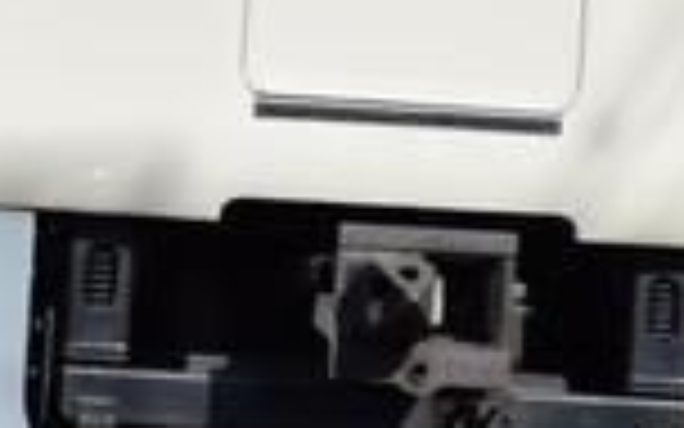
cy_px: -363
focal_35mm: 1048
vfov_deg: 1.3
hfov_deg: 2.0
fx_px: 19536
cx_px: -374
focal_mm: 130
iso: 100
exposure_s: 1/640
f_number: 4.8
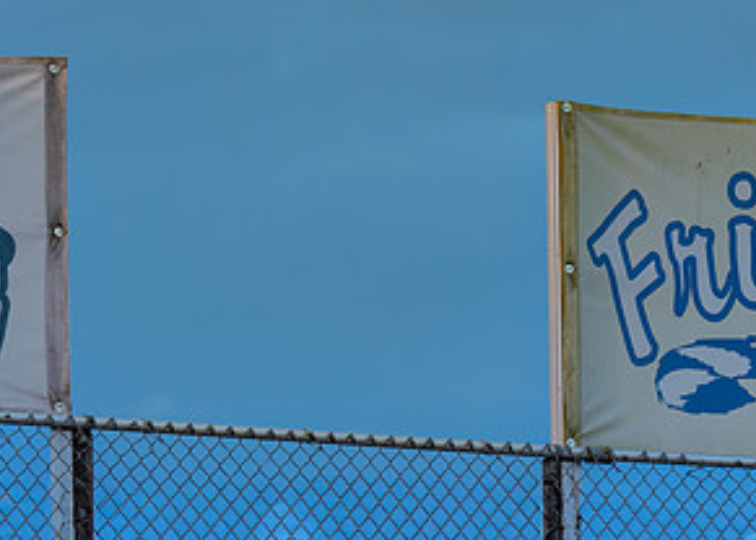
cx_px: 344
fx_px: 9578
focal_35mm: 446
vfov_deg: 3.2
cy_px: 375
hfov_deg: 4.5
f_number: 2.8
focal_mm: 119
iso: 500
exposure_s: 1/1250
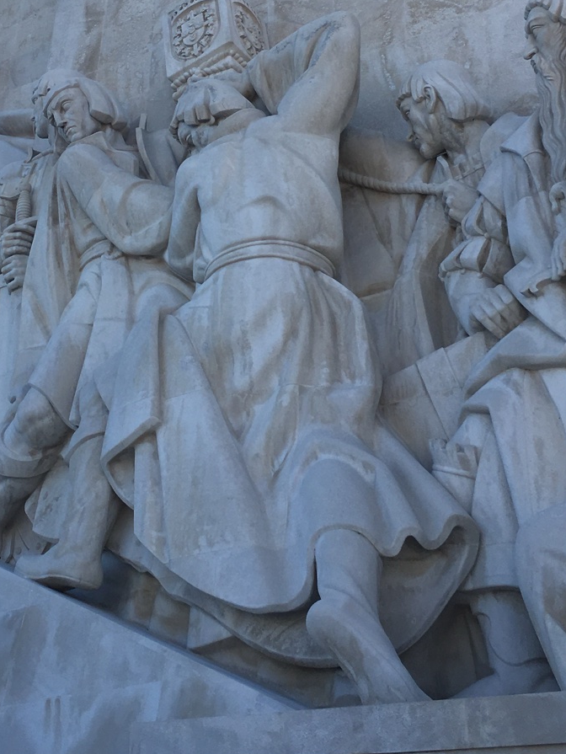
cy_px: 195
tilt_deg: +34.2
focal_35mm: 57
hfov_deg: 25.5
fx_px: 1242
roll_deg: -0.5
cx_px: 163
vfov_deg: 33.2
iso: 25
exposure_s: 1/668
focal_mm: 4.15
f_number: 2.2
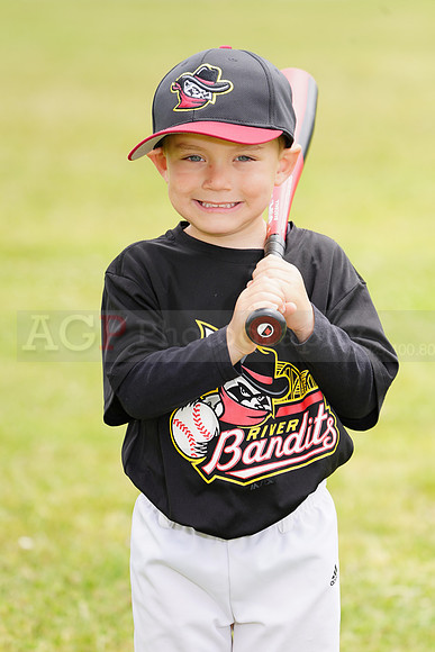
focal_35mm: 259
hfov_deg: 5.3
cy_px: 326
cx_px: 218
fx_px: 4691
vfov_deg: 7.9
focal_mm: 259
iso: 100
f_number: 6.3
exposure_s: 1/250
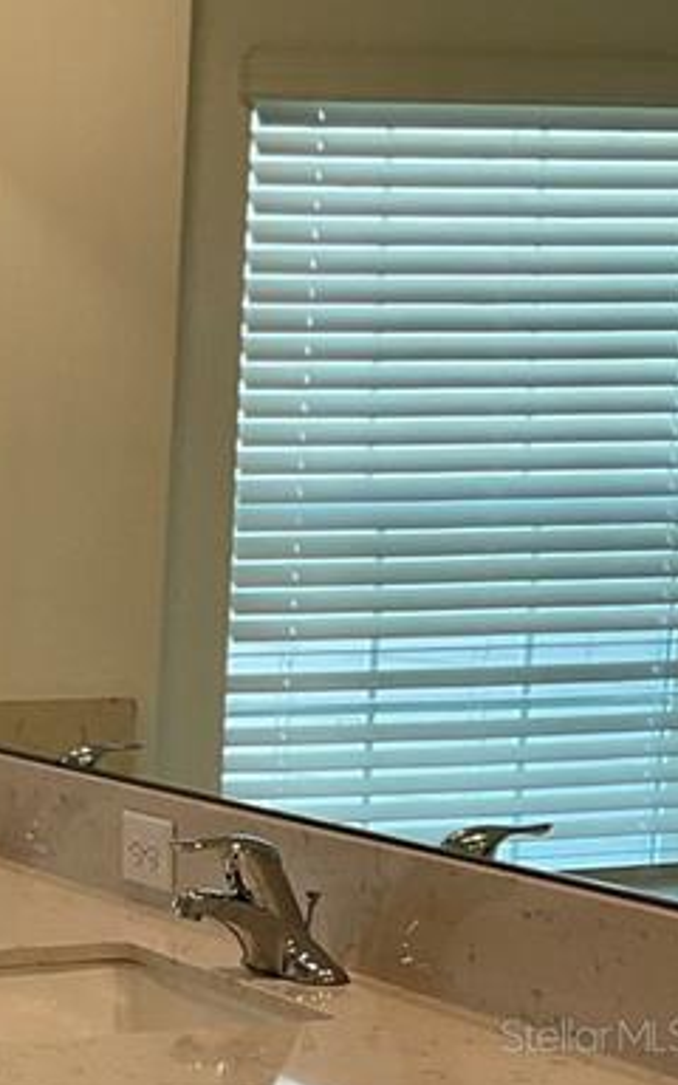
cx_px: -571
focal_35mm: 96
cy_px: 1034
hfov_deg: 12.4
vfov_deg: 21.0
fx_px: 2838
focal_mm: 3
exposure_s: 1/120
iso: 32
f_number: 1.8
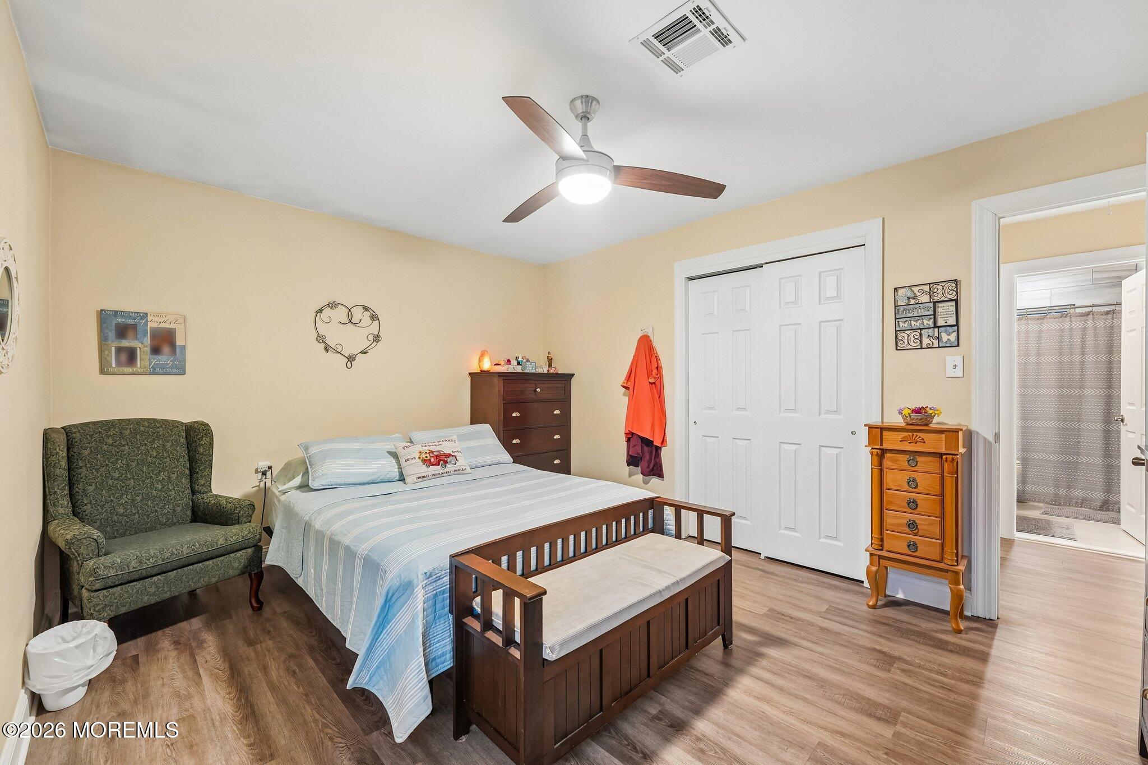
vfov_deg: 81.2
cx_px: 574
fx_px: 446
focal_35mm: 14
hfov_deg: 104.3
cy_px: 382
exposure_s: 1/10
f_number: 8
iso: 2000
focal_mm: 14
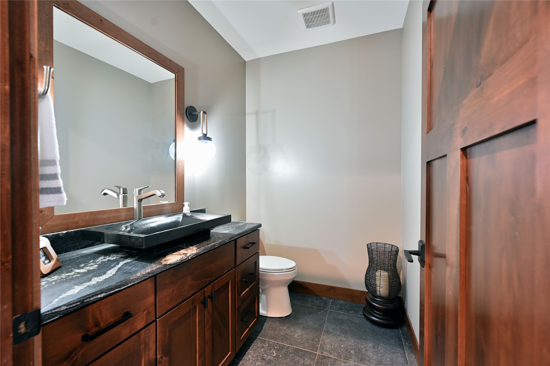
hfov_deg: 100.4
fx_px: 229
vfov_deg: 77.2
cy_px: 183
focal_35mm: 15
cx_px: 275
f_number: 5.6
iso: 100
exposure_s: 1.6
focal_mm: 15
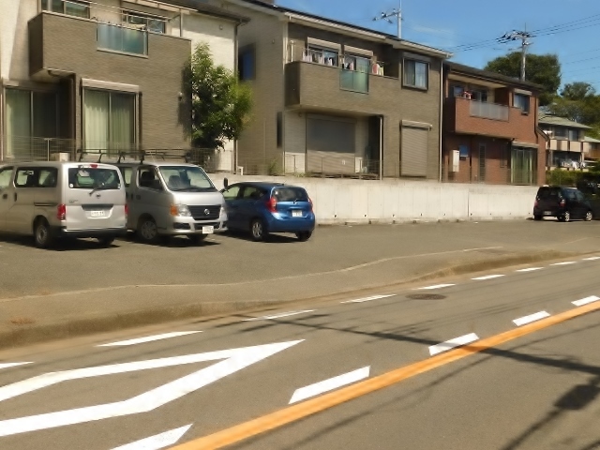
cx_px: 300
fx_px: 624
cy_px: 225
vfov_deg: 39.7
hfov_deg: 51.4
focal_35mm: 36
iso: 125
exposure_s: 1/400
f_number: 7
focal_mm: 6.3
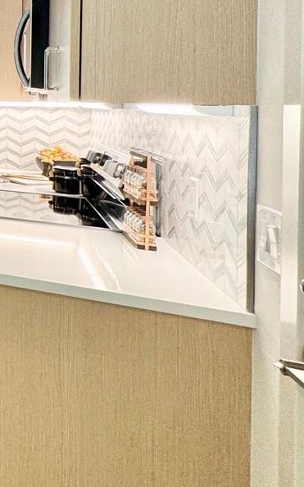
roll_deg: -1.0
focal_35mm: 40
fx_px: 530
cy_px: 100
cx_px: -347
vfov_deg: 46.8
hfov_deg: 17.6
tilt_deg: -2.1
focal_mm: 2.22
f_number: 2.2
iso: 125
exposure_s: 1/120
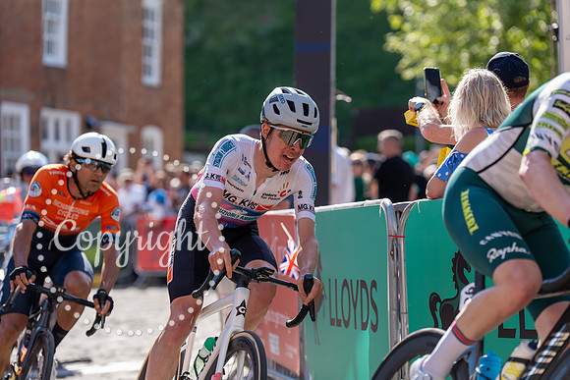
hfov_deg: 14.0
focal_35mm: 147
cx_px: 285
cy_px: 190
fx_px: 2328
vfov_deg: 9.3
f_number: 3.5
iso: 200
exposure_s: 1/1000
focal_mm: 147
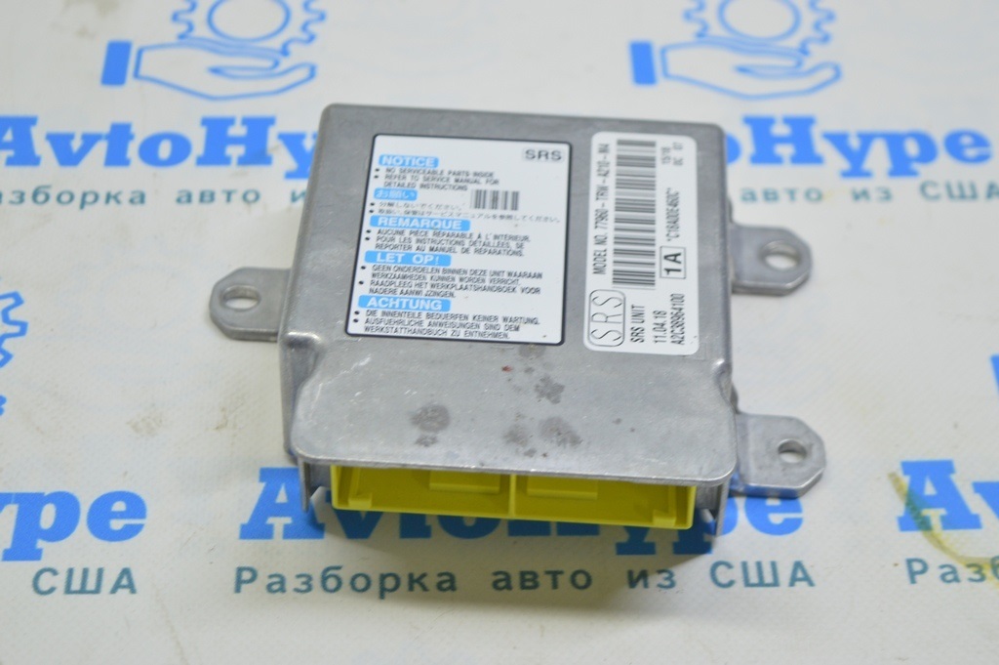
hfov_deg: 28.1
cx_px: 500
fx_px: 1996
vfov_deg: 18.9
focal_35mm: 72
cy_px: 332
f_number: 5.6
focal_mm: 48
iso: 400
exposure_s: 1/25
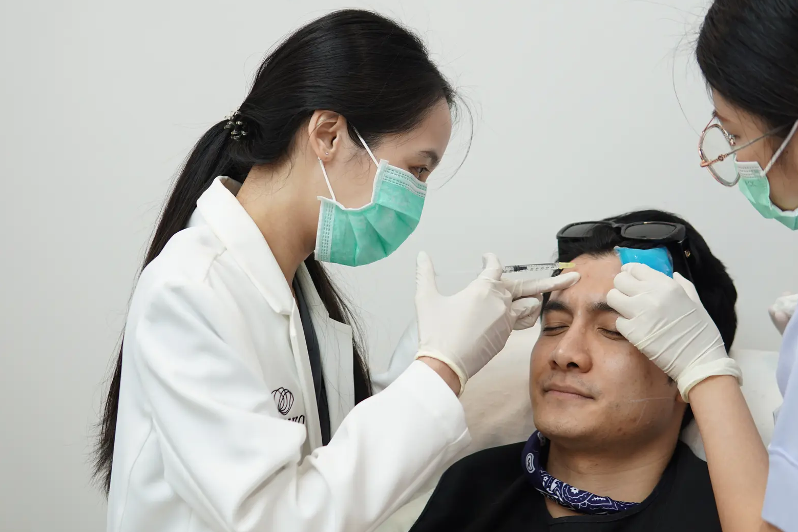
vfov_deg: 26.0
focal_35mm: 52
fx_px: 1152
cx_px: 393
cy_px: 262
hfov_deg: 38.2
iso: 100
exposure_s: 1/60
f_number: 2.2
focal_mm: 30
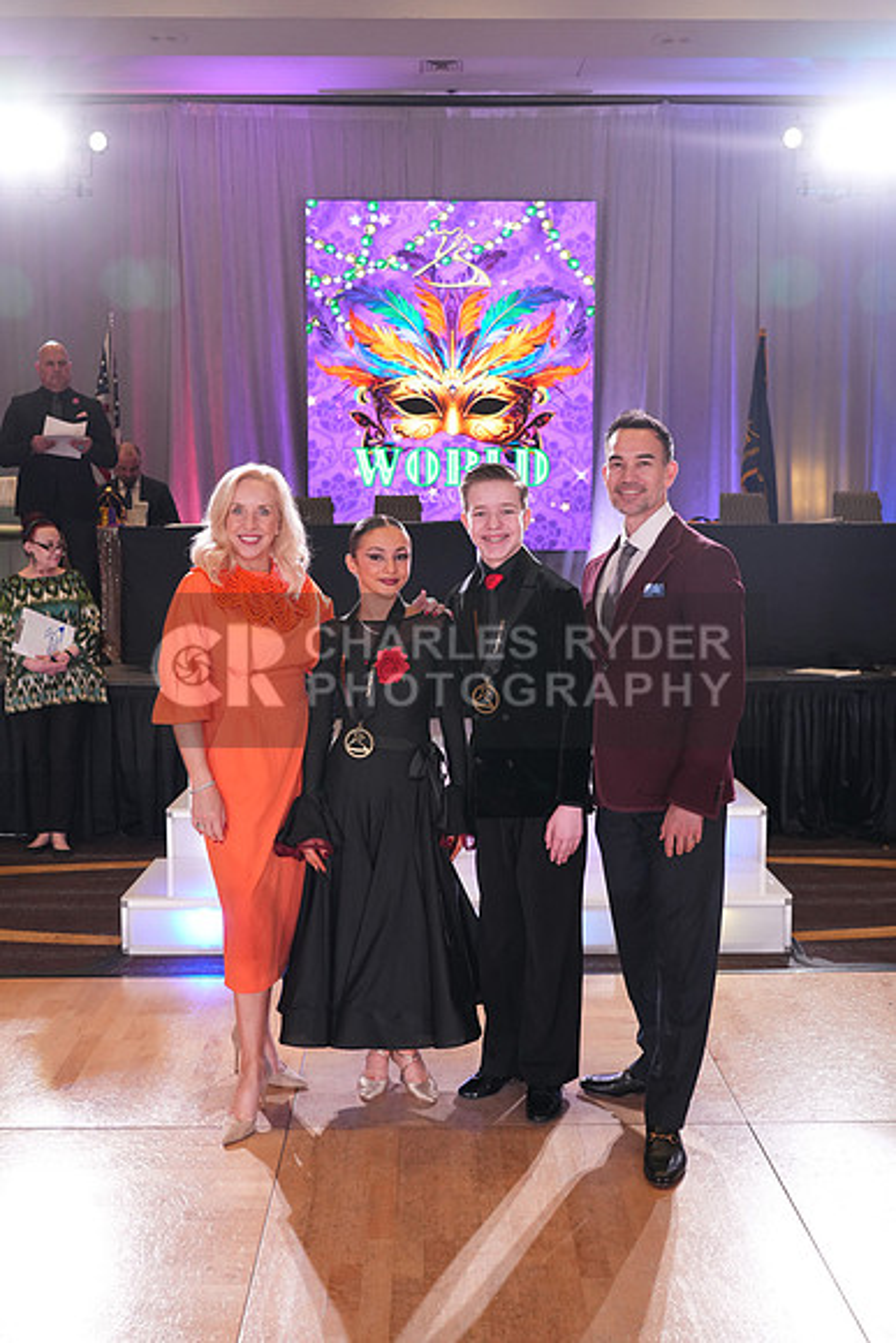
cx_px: 448
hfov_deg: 38.9
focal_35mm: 34
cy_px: 672
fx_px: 1268
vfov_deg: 55.8
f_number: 4
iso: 2000
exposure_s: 1/400
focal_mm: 34
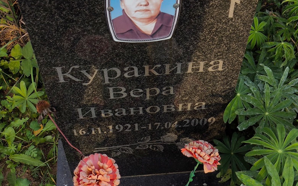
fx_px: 438
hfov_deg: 37.5
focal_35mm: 54
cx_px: 149
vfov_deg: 24.0
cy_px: 91
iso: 50
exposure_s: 1/221
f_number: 1.7
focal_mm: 4.71
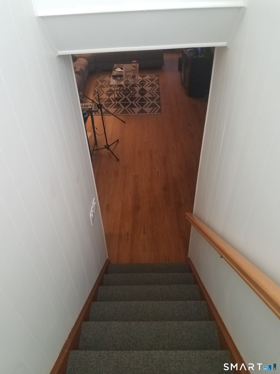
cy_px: 187
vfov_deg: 67.3
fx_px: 280
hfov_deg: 53.1
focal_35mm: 26
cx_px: 140
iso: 320
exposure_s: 1/60
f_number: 1.7
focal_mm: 4.2
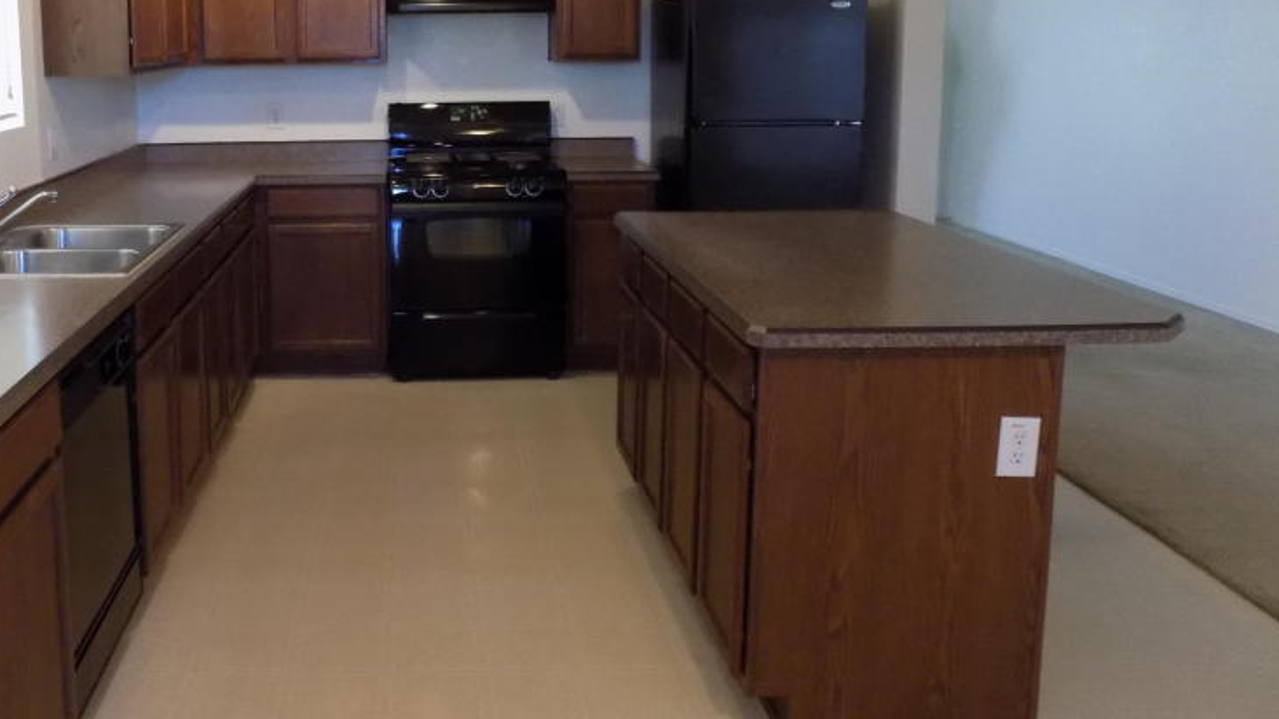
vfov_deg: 33.2
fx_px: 1187
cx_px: 407
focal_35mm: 35
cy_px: 202
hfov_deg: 55.2
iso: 320
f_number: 3.1
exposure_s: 1/30
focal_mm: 4
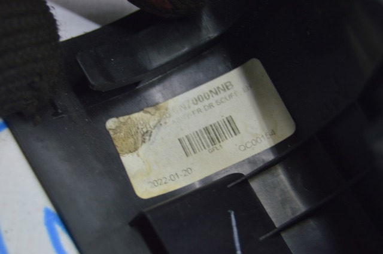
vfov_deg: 16.5
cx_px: 192
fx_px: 877
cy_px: 127
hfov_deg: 24.6
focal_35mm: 82
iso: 400
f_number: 5.6
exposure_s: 1/20
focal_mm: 55
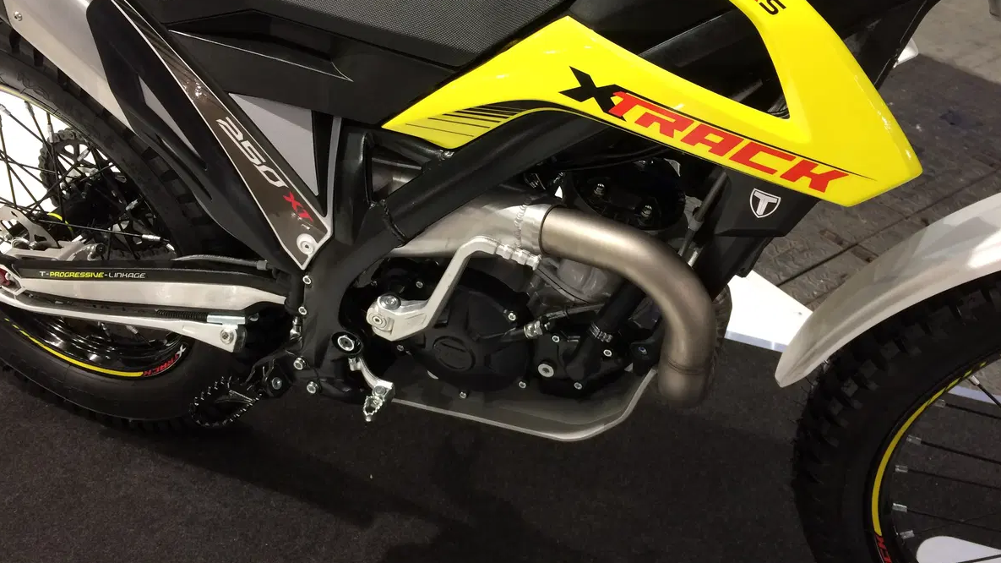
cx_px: 496
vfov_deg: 36.3
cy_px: 185
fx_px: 849
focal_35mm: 32
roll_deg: +0.2
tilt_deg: -34.5
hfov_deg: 61.0
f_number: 2.2
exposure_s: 1/33
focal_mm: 4.15
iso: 64
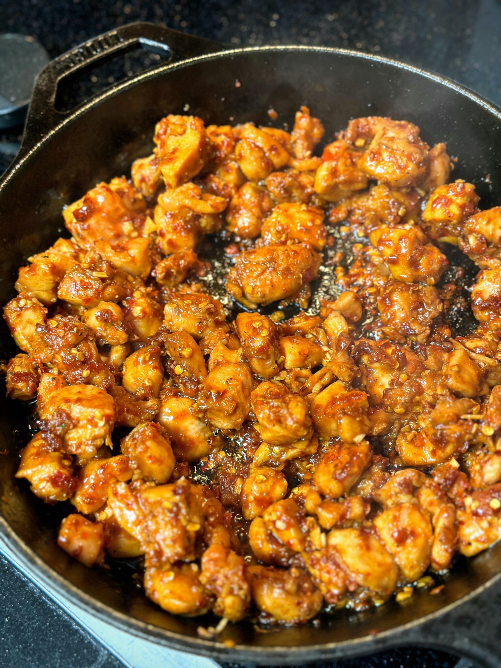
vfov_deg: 39.7
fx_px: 926
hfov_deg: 30.3
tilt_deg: -63.3
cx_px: 250
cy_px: 334
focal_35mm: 48
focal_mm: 6.86
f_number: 1.78
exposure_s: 1/60
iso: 400
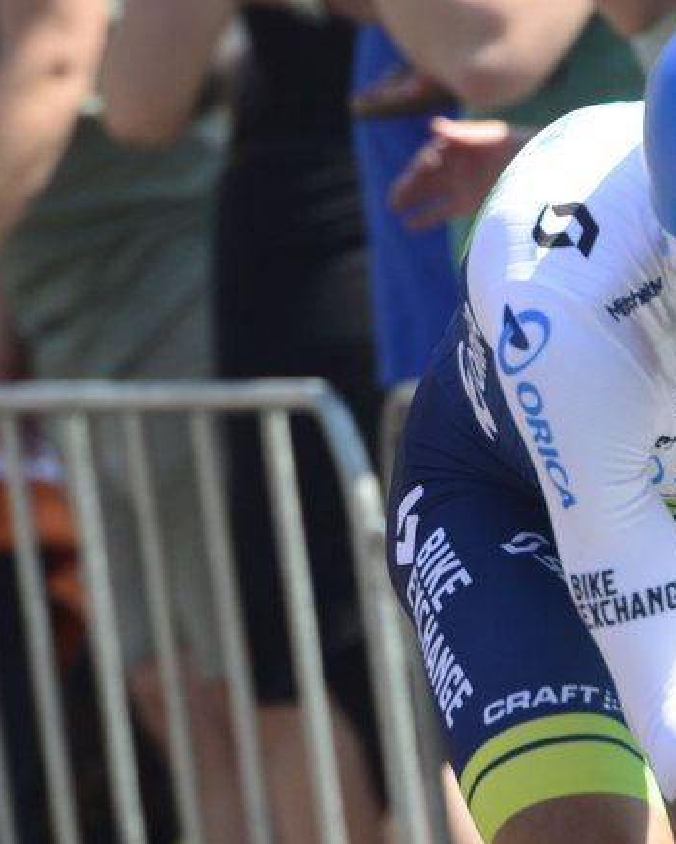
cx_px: 688
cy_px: 489
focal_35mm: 880
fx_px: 22000
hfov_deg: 1.8
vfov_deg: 2.2
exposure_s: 1/800
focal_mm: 400
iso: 800
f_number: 8
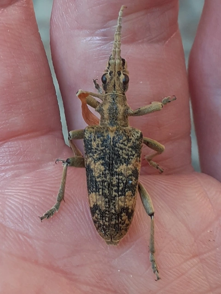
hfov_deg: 51.4
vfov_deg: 65.3
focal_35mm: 27
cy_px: 147
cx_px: 110
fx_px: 230
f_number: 1.9
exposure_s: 1/50
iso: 50
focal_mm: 3.6
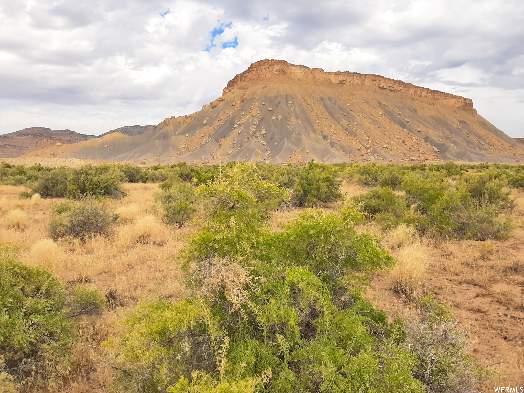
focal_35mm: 26
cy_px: 196
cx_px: 262
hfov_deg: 67.3
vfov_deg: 53.1
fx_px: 394
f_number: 1.7
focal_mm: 3.93
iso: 40
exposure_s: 1/2375
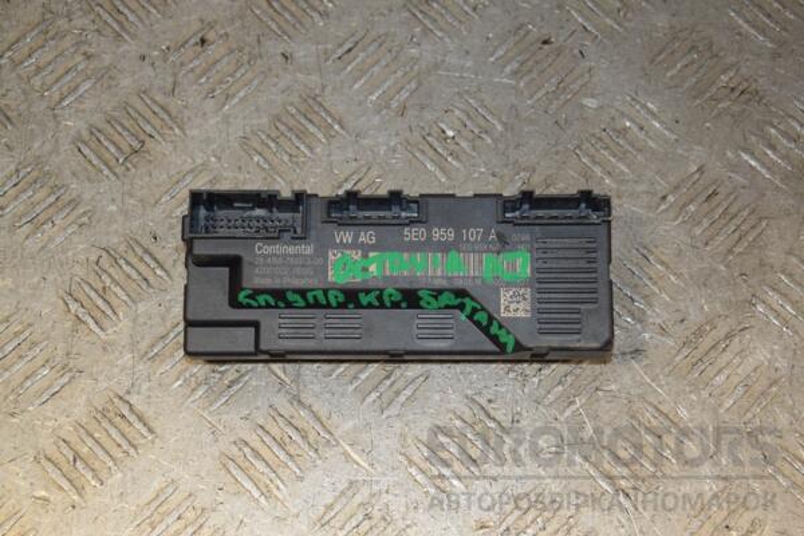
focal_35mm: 63
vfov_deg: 21.6
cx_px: 402
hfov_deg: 31.9
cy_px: 268
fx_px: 1407
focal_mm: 42
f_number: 7.1
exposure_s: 1/200
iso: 800
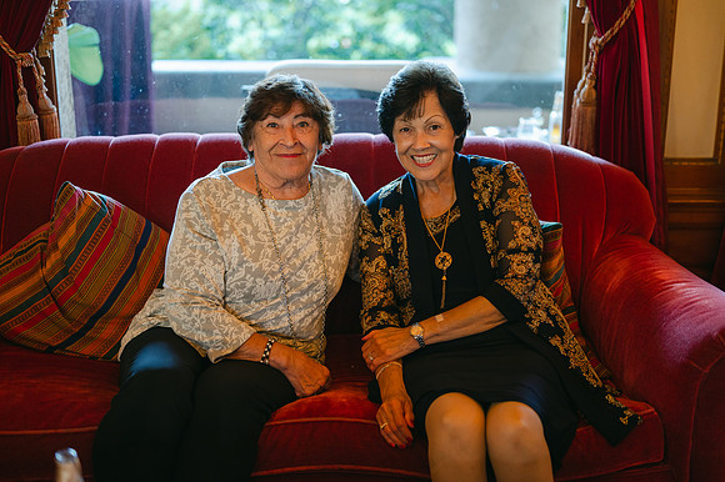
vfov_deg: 27.0
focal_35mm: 50
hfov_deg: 39.6
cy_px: 241
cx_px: 362
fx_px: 1006
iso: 1100
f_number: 1.8
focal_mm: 50
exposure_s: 1/125
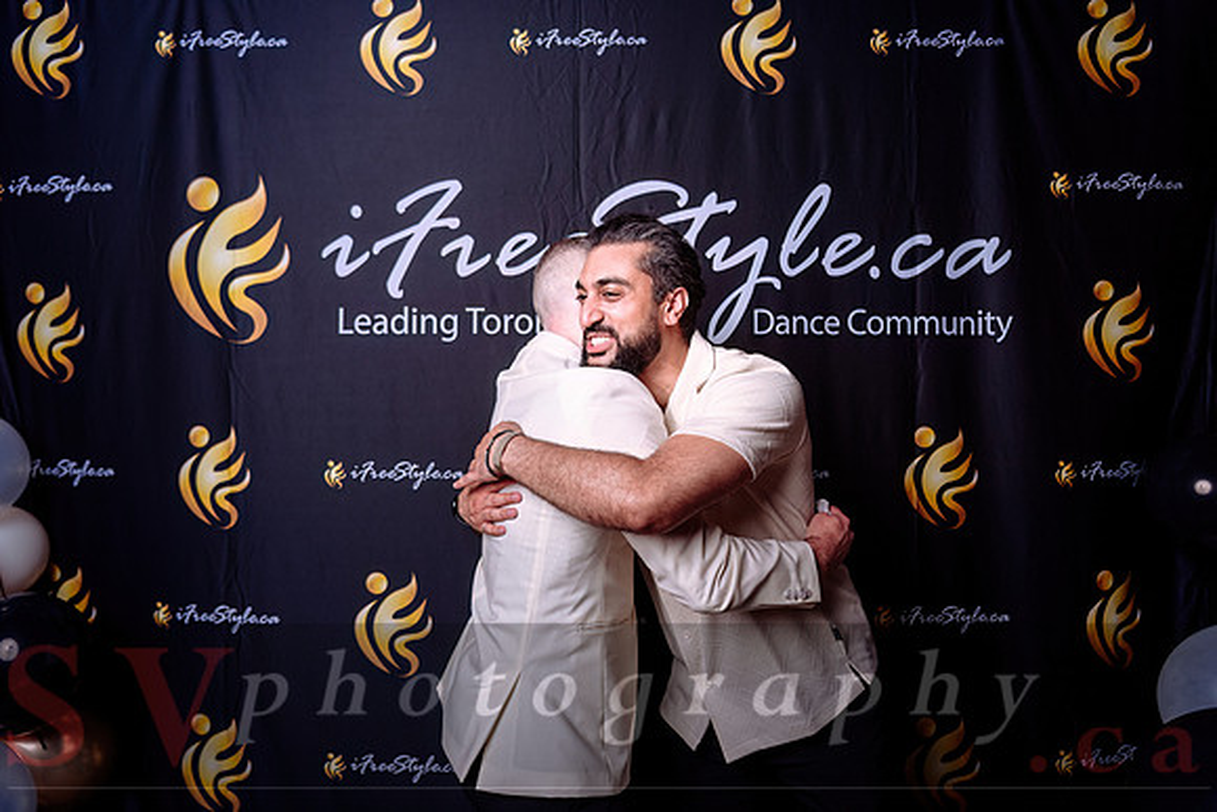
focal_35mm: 31
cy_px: 399
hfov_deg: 60.6
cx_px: 609
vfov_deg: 42.6
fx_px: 1042
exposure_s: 1/100
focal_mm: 30
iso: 100
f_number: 3.2
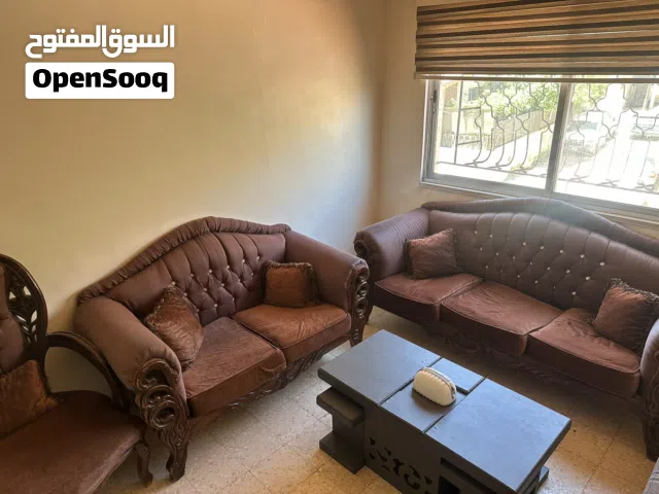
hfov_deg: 71.6
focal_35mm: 24
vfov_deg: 56.8
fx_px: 457
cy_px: 247
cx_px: 330
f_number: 1.78
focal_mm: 6.86
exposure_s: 1/121
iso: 125
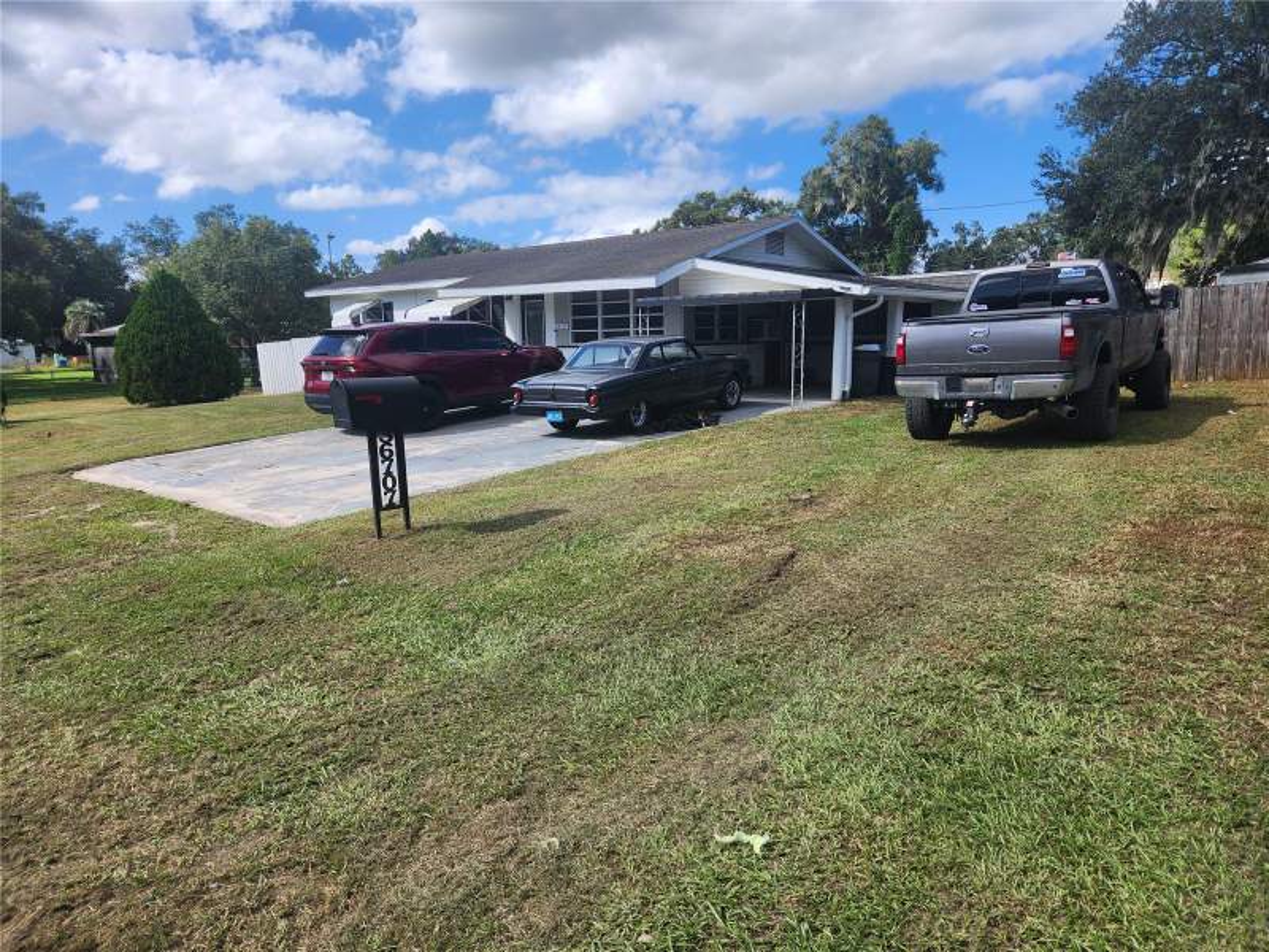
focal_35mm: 23
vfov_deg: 58.9
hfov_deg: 73.9
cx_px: 634
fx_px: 843
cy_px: 476
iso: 20
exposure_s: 1/1422
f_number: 1.8
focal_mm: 5.4
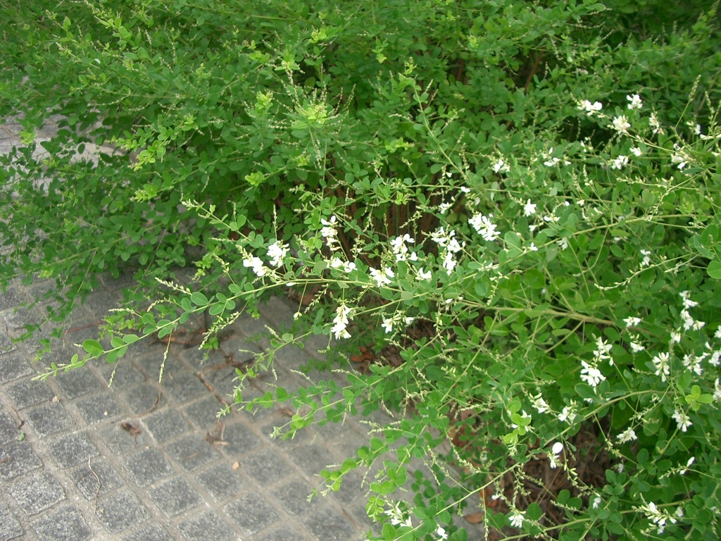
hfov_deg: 52.6
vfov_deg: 40.7
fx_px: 729
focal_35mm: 35
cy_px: 270
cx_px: 360
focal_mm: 5.8
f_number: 2.6
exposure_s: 1/400
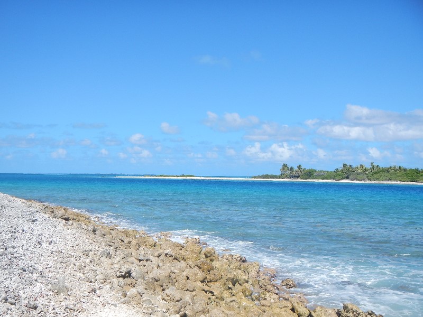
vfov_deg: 33.6
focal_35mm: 43
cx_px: 212
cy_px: 158
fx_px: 525
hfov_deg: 43.9
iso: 125
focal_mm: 7.7
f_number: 4
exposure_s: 1/1000
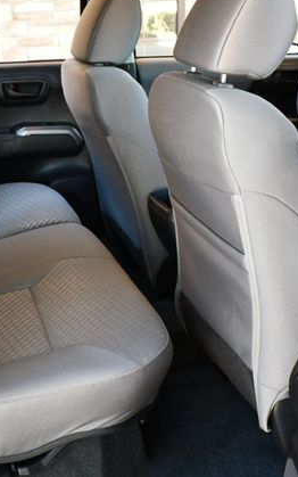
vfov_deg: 36.3
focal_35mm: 56
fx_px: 727
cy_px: 235
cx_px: 49
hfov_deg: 22.7
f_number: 3.5
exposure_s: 1/160
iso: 800
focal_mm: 18
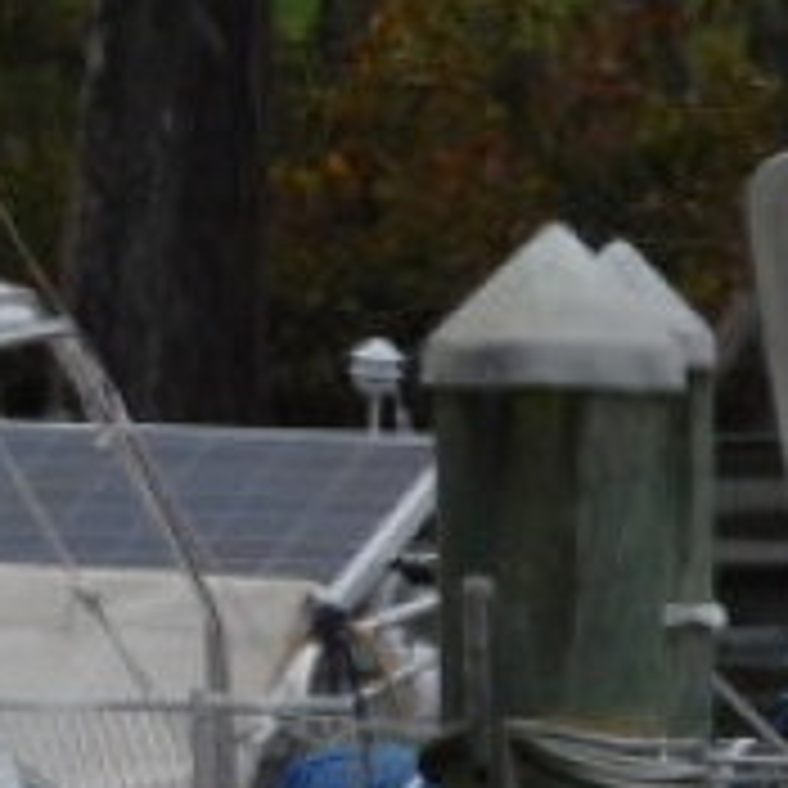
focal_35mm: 1291
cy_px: 761
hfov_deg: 1.4
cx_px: -594
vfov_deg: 1.4
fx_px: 33249
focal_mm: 57.1
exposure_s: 1/320
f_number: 5.9
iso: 125
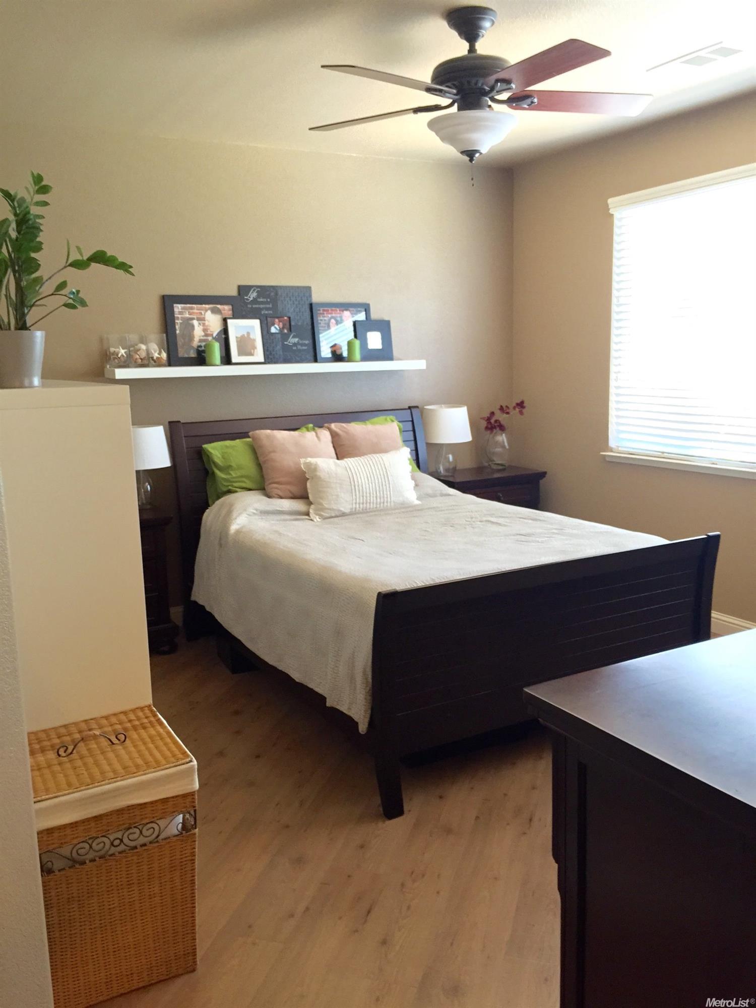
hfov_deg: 48.2
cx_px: 378
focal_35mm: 29
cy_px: 504
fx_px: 844
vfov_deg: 61.7
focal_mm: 4.15
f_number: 2.2
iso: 250
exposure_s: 1/30
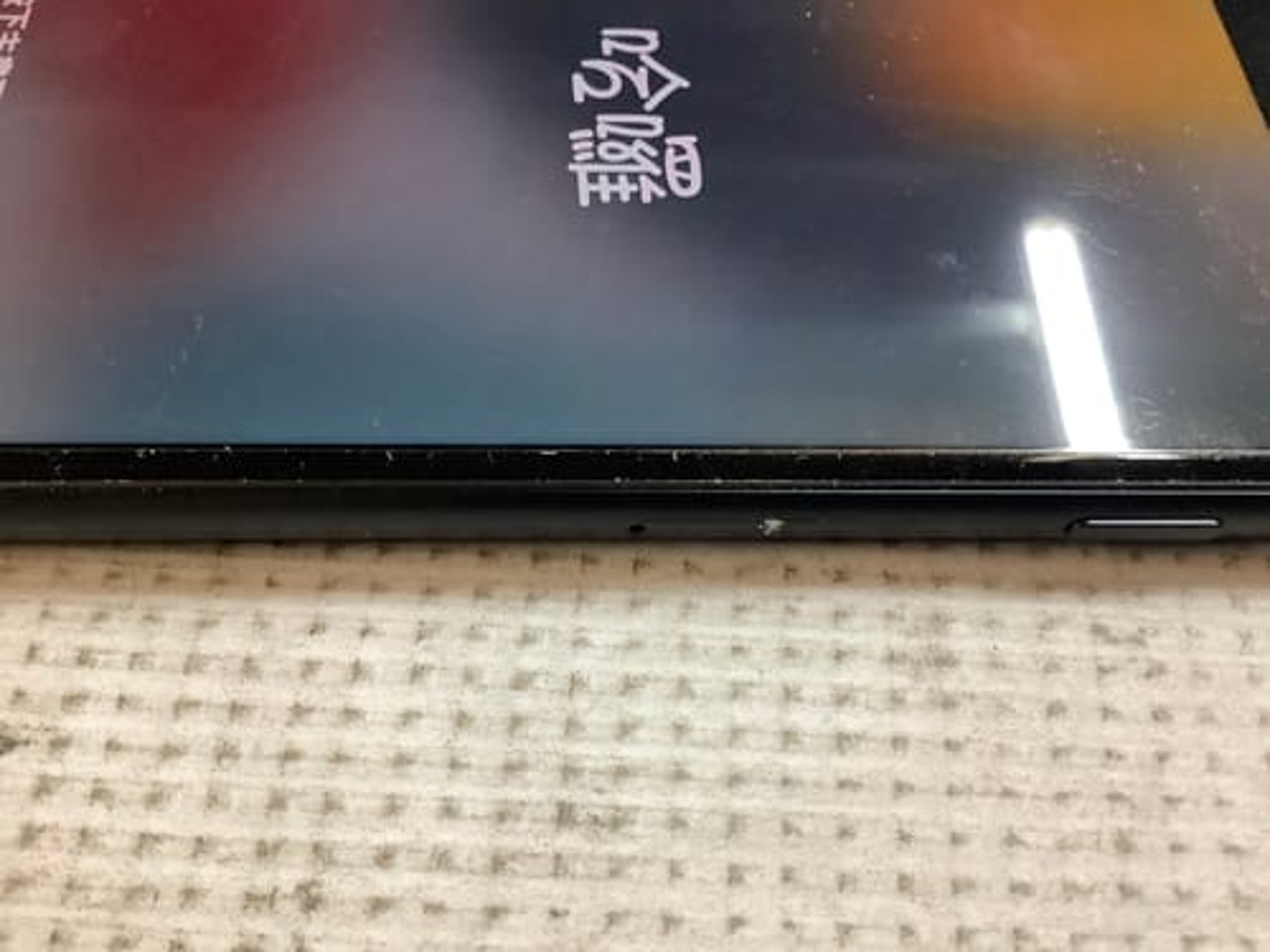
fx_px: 1137
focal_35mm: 31
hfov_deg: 58.4
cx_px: 635
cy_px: 476
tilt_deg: -57.3
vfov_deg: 45.4
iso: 320
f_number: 2.4
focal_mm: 3.3
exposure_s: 1/50
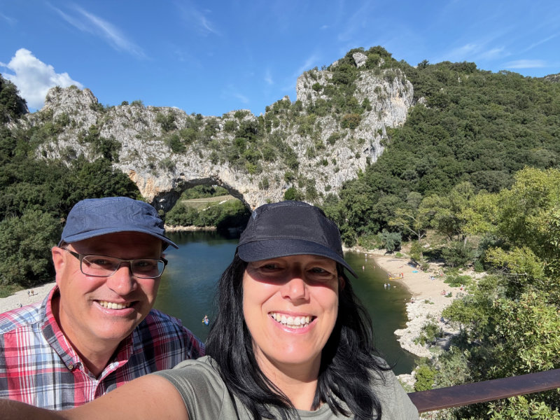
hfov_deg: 73.9
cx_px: 280
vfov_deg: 58.9
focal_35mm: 23
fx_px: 372
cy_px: 210
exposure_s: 1/1316
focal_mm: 2.7
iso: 25
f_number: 1.9
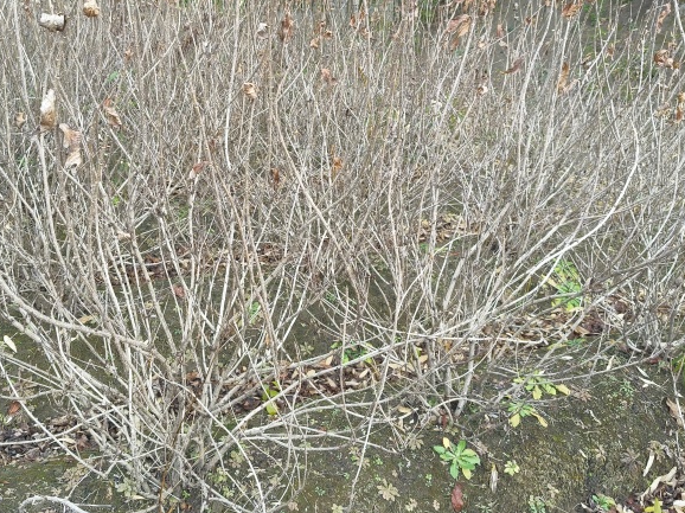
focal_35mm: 36
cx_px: 288
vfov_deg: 39.6
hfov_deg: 51.2
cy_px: 235
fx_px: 712
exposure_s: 1/342
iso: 80
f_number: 1.8
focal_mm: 4.84
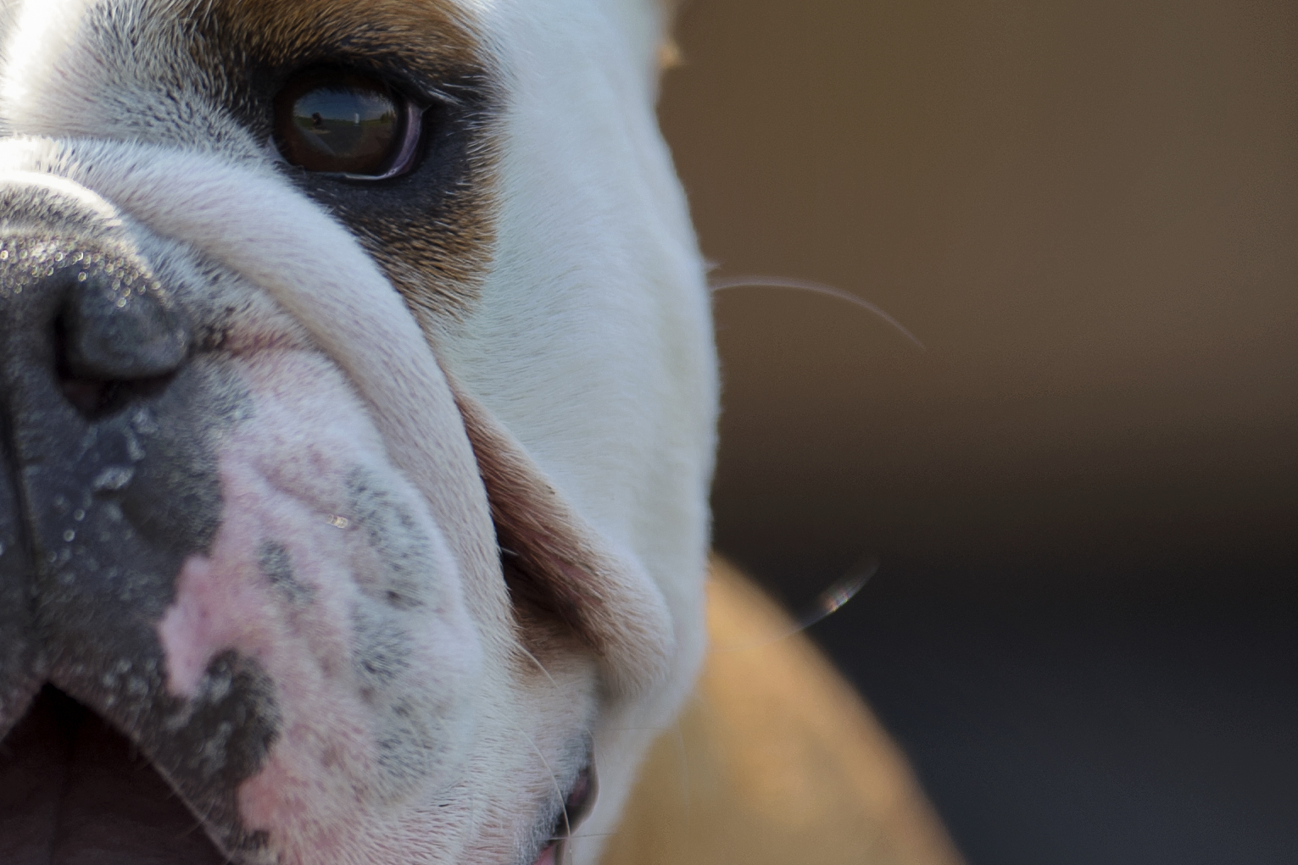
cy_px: 576
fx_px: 18533
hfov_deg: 4.0
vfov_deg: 2.7
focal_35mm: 514
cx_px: -337
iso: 100
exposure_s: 1/640
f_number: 2.8
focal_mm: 185
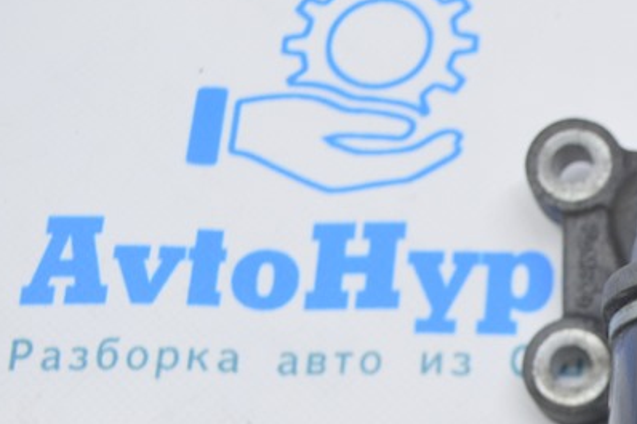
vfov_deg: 12.5
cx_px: 723
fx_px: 1910
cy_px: 418
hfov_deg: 18.2
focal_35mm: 108
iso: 400
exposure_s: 1/20
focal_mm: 28
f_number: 5.6
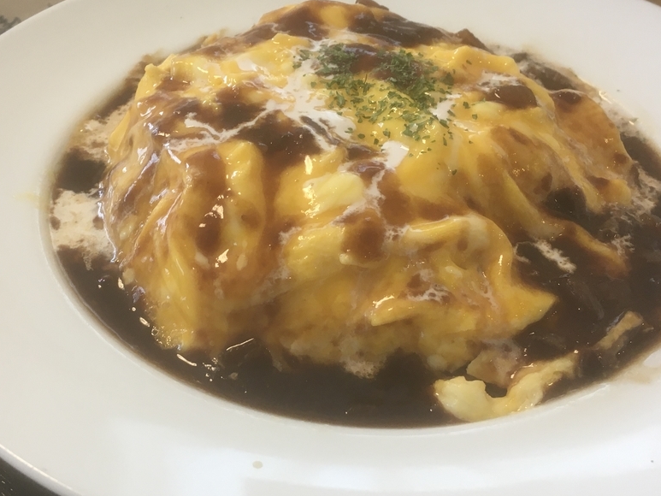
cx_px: 271
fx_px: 859
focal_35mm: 45
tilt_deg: -42.1
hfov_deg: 41.9
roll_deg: +0.5
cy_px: 246
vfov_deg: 32.2
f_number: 2.2
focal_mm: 4.15
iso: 64
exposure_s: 1/30
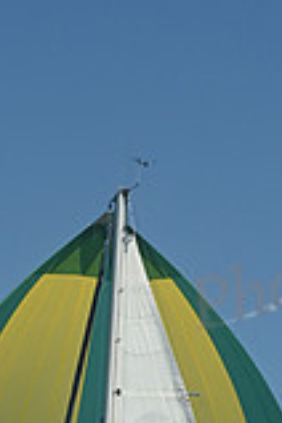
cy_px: 684
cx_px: 55
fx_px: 2996
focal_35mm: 255
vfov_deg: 7.9
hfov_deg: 5.4
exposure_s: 1/1000
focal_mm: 70
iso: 320
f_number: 9
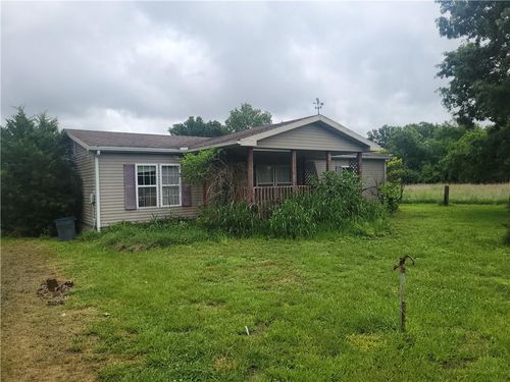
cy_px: 191
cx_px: 255
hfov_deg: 67.3
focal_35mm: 26
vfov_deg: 53.1
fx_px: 383
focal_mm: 5.4
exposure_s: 1/2417
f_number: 1.8
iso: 40
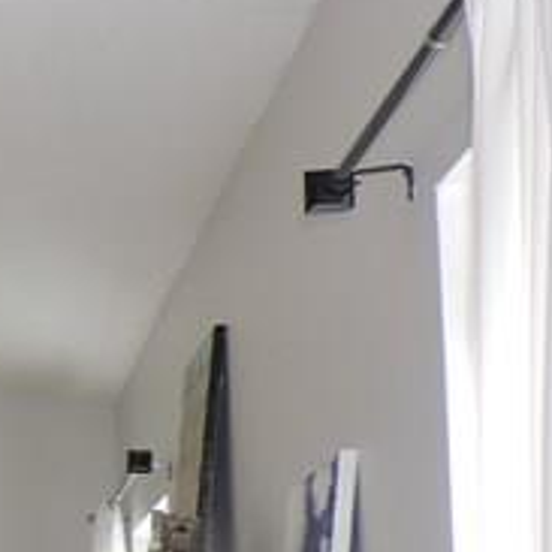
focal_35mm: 119
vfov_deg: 14.4
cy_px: 558
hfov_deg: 11.5
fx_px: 2147
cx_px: -866
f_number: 3
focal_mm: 4.3
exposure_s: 1/40
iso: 140
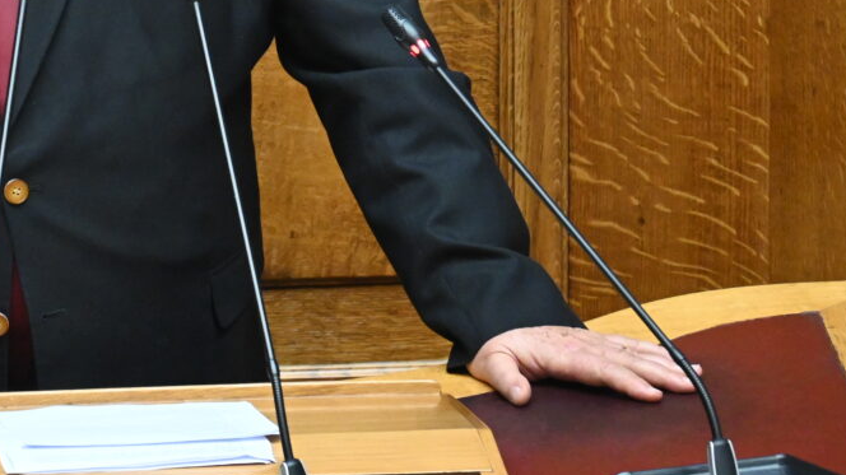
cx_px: -11
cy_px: -120
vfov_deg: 1.5
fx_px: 17940
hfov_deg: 2.7
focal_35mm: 800
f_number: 6
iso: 3200
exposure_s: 1/160
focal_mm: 220
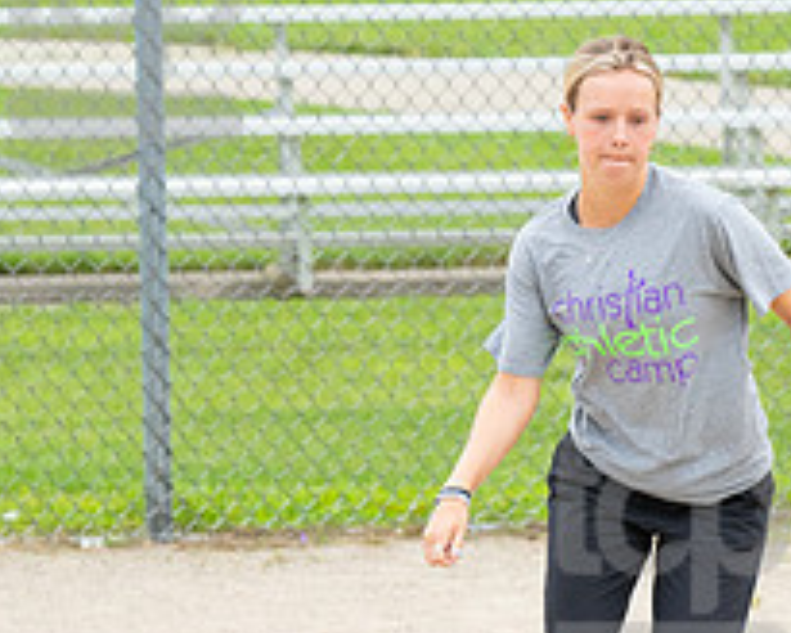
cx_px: 675
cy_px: 573
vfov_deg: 4.3
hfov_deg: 5.4
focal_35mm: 358
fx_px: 8381
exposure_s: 1/1000
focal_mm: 135
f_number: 5.6
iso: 1250
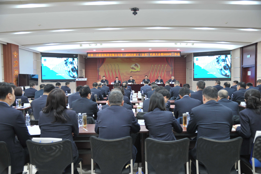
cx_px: 130
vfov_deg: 41.1
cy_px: 87
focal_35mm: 32
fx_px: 232
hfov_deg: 58.7
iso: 640
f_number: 4
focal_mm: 32
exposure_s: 1/40
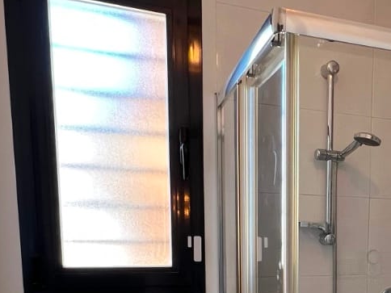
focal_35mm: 43
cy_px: 297
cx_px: 385
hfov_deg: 39.1
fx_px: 486
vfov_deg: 31.0
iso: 160
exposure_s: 1/100
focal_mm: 1.57
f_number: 1.8
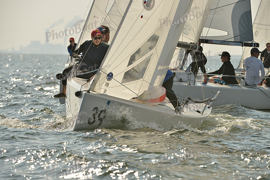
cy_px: 90
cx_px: 135
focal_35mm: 280
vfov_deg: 4.9
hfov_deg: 7.4
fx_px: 2100
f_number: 8
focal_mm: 280
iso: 280
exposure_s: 1/1600
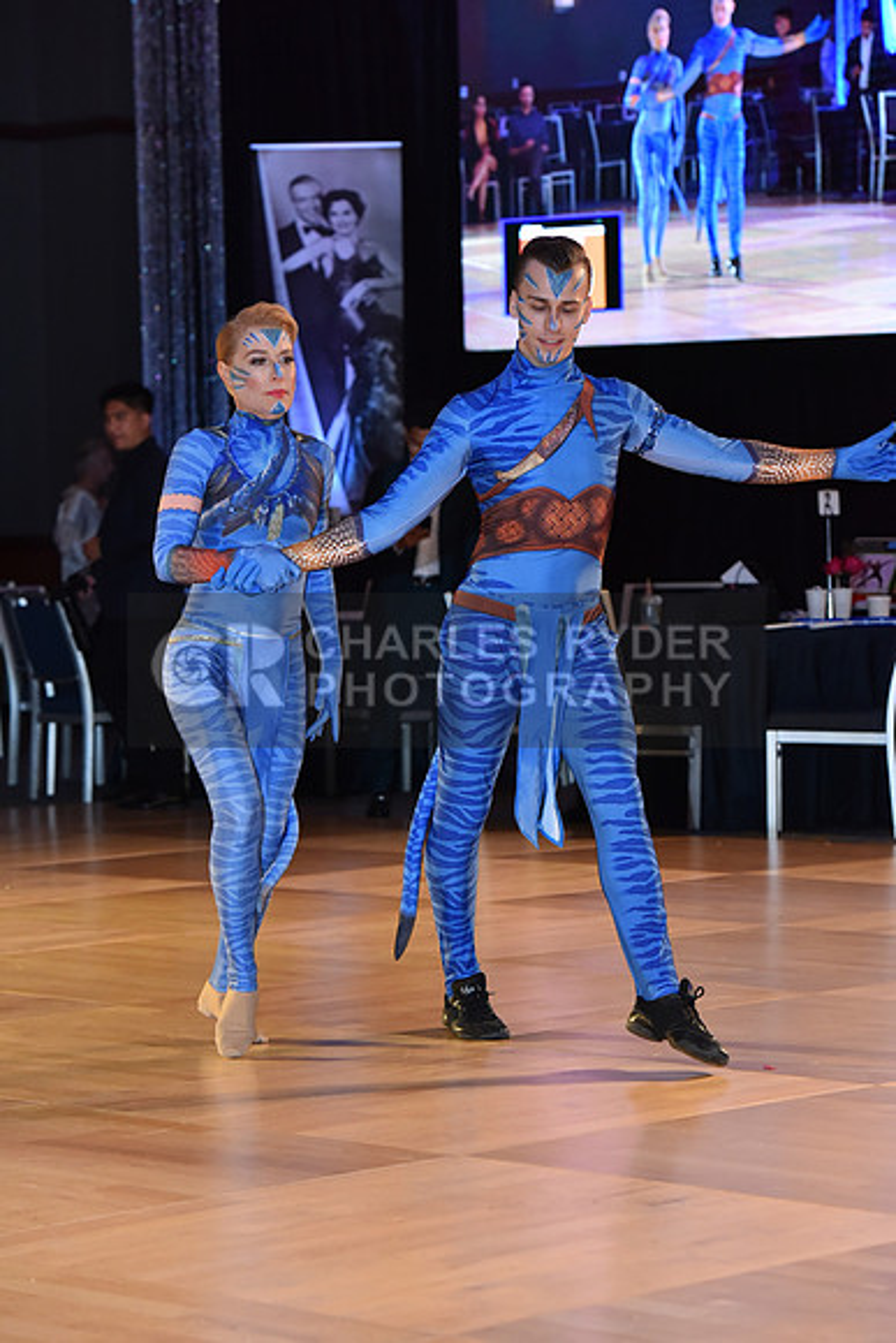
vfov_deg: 18.3
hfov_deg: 12.2
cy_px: 672
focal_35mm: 112
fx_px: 4179
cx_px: 448
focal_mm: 112
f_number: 5
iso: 2000
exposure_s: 1/250
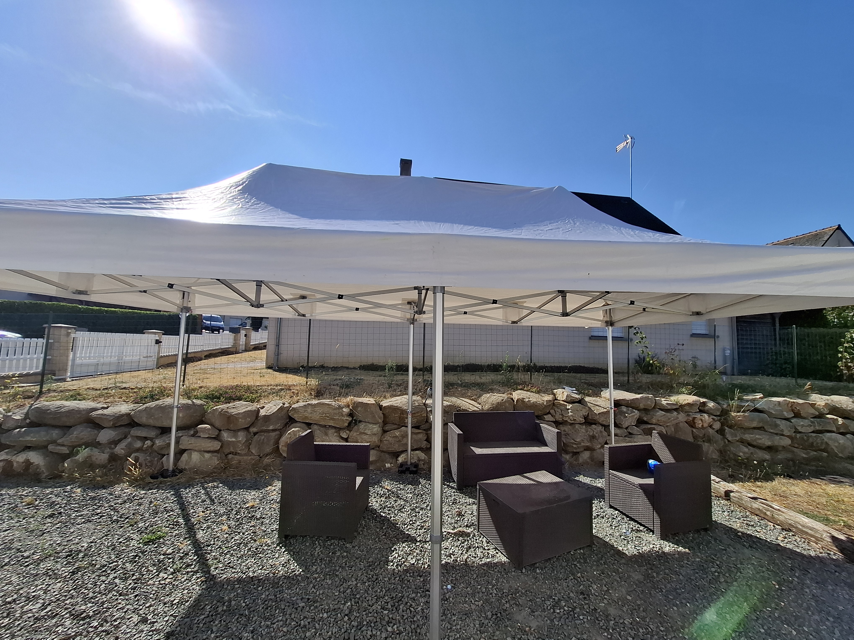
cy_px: 320
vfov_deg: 89.9
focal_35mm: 13
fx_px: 321
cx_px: 427
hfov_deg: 106.2
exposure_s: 1/2262
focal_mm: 1.74
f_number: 2.2
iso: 40
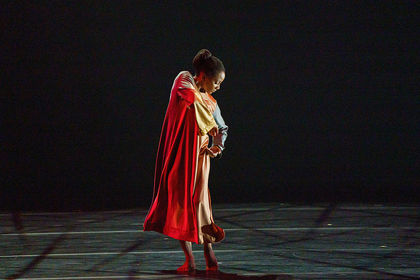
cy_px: 129
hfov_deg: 4.7
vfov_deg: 3.1
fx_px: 5170
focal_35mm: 443
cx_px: 207
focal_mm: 382
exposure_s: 1/250
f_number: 5.6
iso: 5000
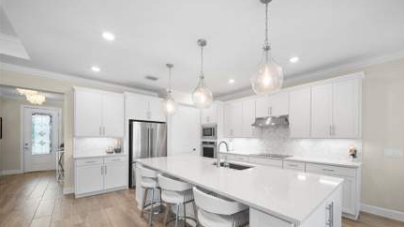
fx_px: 150
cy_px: 139
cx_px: 219
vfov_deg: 73.2
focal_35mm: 14
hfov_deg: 106.6
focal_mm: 12
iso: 2000
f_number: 11
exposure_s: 1/20
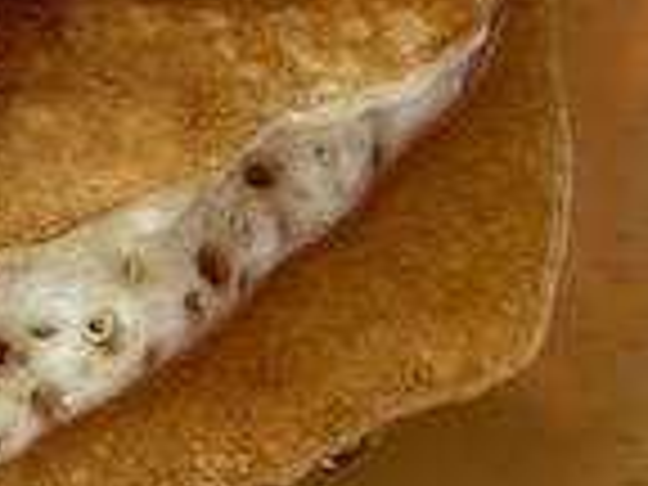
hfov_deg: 11.7
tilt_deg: -45.6
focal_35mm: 156
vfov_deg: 9.4
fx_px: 2920
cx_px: -536
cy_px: -130
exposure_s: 1/112
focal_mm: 5.7
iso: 40
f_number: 1.5
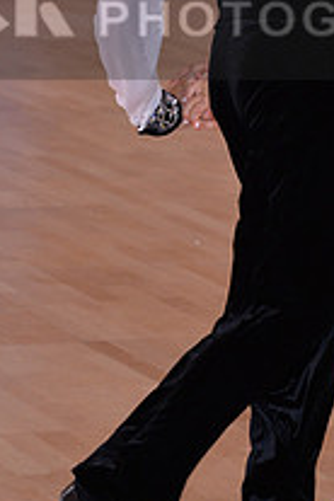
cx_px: 246
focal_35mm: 336
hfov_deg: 4.1
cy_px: 0
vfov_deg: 6.1
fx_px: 4676
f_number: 6.3
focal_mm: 120
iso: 2000
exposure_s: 1/250
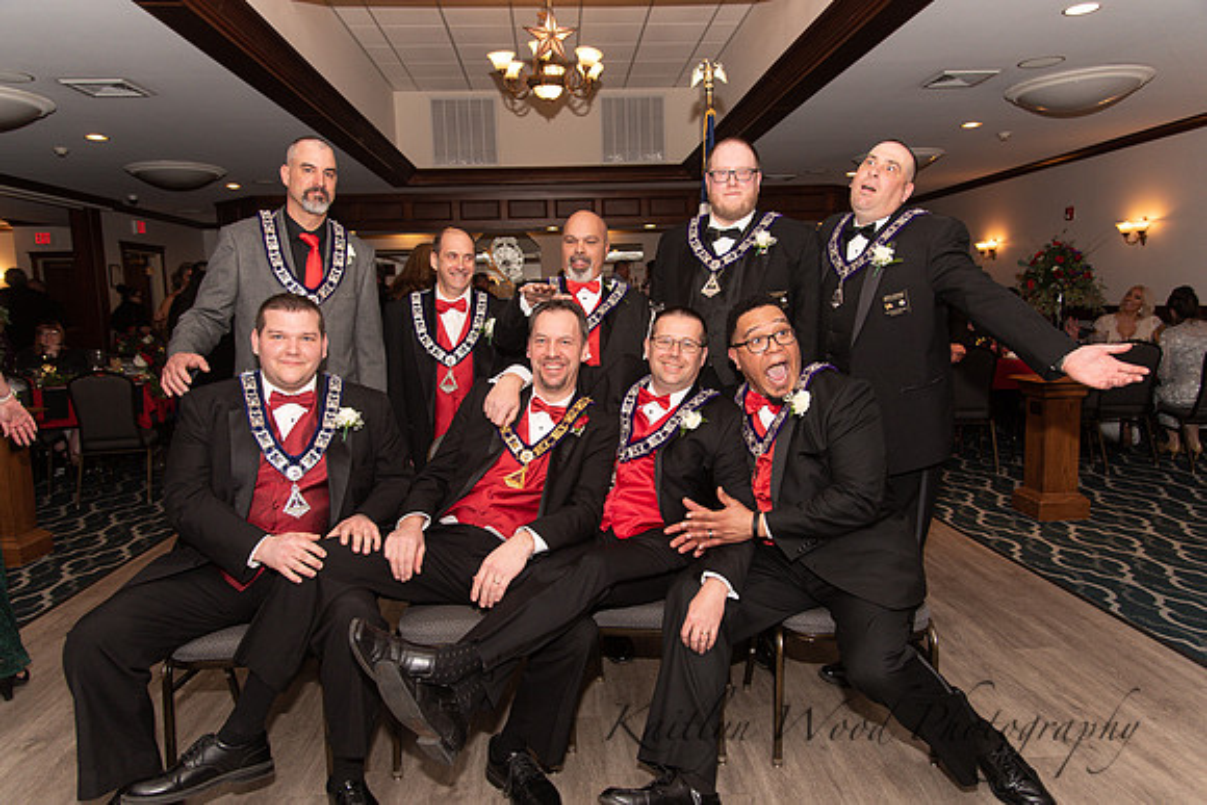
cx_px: 604
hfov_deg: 73.7
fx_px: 805
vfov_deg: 53.2
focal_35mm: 24
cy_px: 402
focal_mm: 24
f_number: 4
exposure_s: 1/200
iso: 800
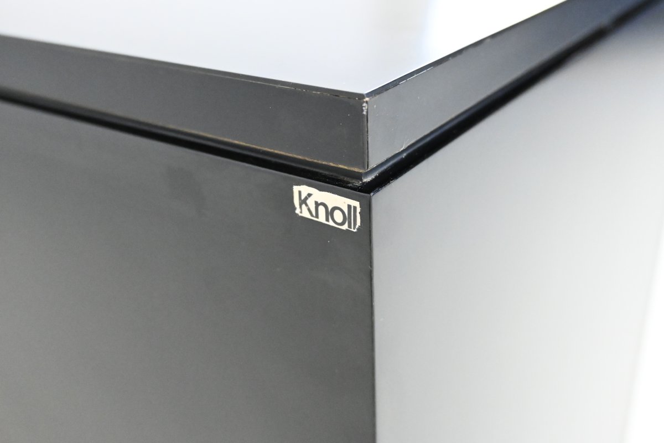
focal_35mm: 34
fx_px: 636
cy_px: 222
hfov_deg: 55.1
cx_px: 332
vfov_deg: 38.4
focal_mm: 23
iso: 7200
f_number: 3.8
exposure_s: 1/125
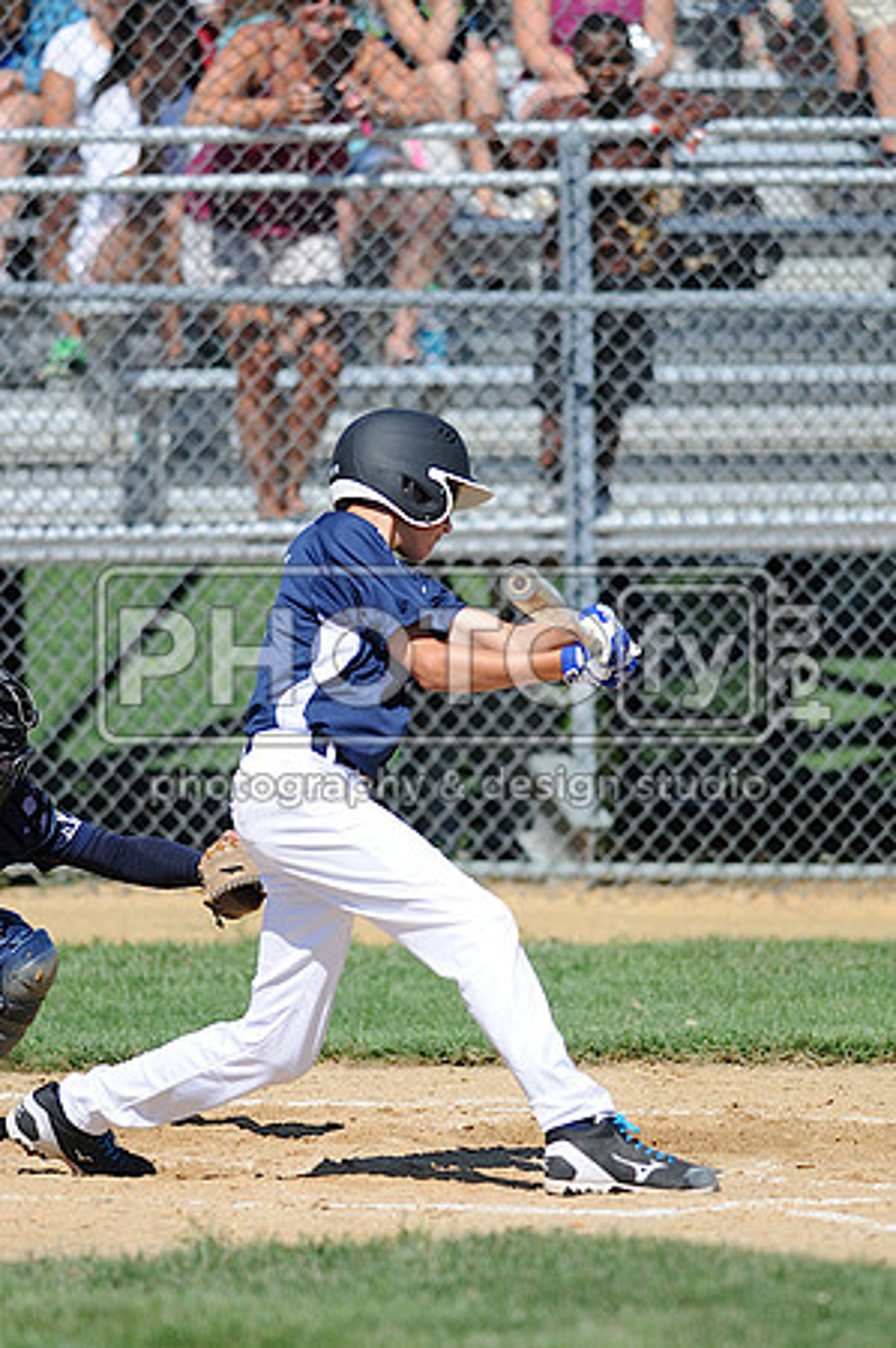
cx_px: 448
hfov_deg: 3.0
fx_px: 16838
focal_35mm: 450
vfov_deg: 4.6
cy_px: 674
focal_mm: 300
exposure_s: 1/2000
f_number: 4
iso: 200
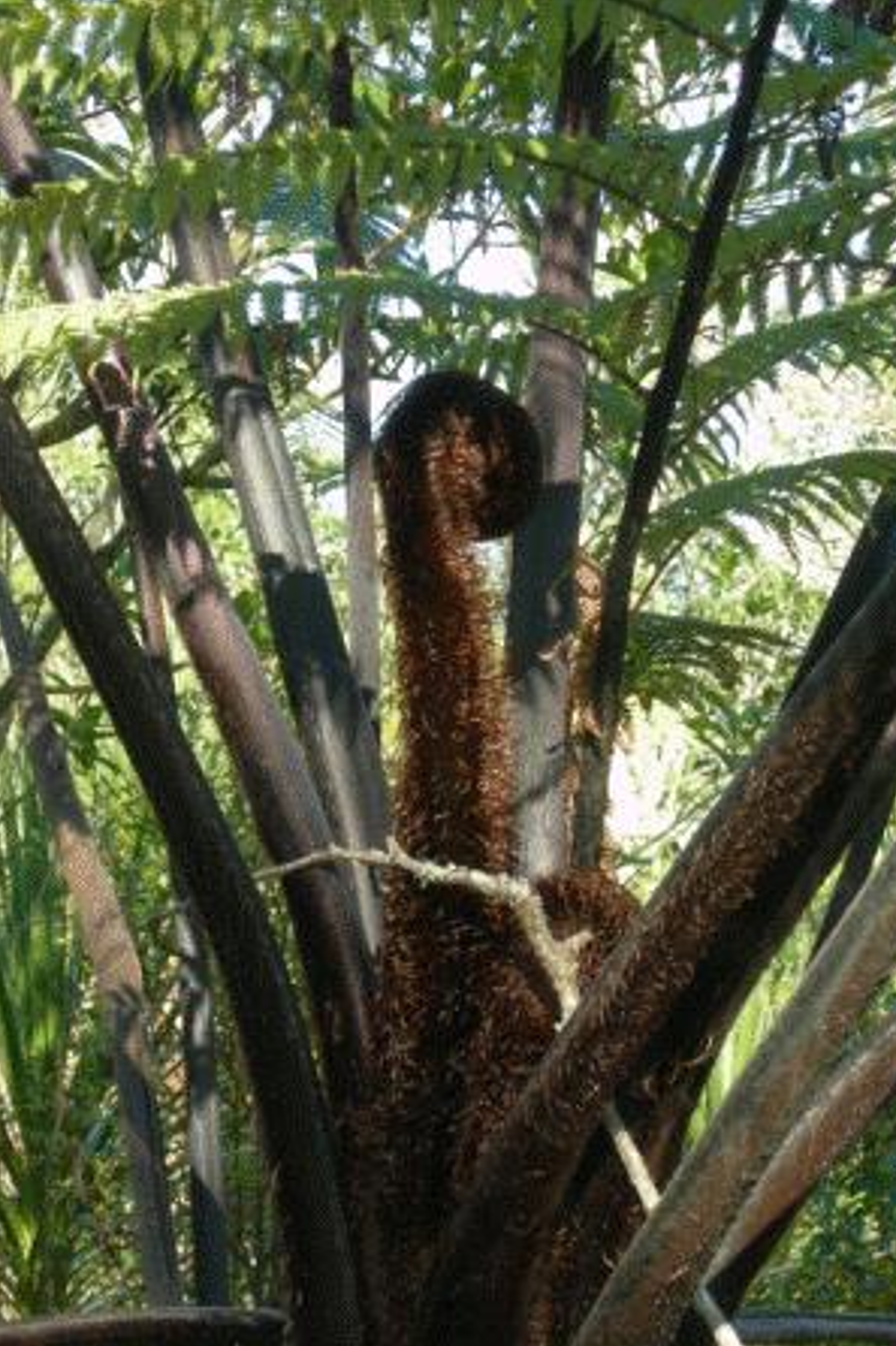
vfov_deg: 17.8
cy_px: 673
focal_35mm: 115
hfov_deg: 11.9
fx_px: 4296
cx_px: 431
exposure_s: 1/60.3
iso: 101
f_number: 4.8
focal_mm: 23
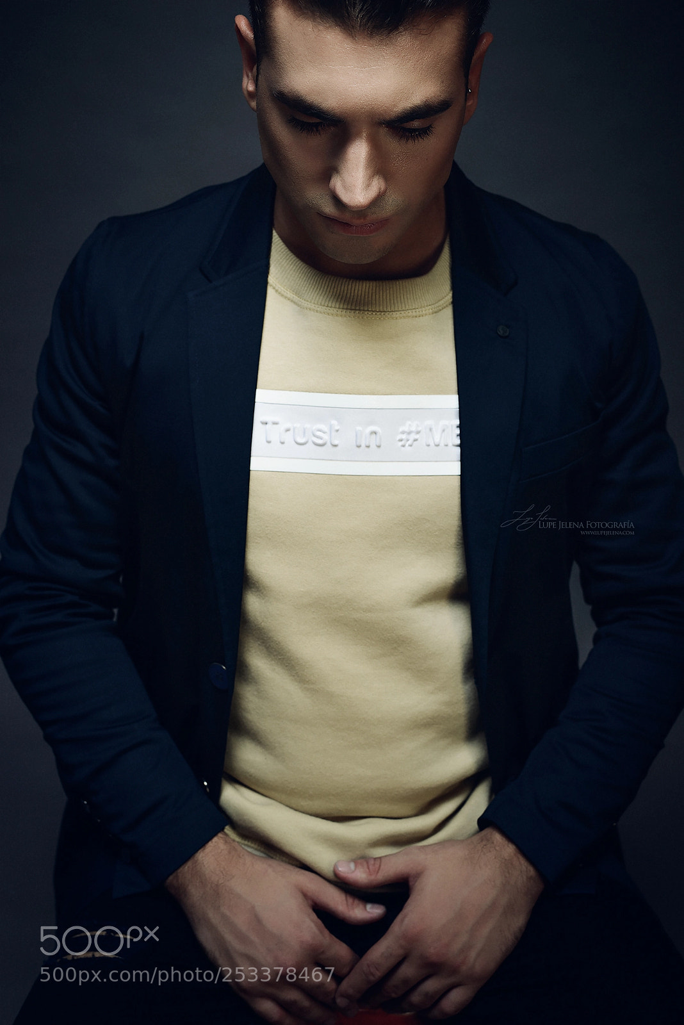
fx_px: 1424
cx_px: 342
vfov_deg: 39.6
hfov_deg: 27.0
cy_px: 512
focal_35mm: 50
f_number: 5
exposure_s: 1/160
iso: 100
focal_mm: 50
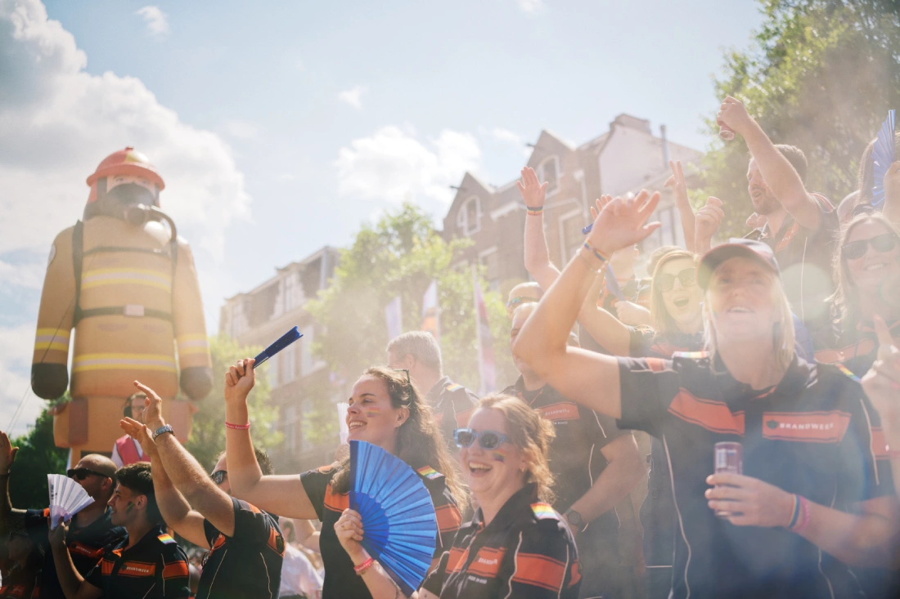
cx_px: 450
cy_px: 300
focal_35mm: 41
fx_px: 1025
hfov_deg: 47.4
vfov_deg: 32.6
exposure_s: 1/5400
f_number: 1.6
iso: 160
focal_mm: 27
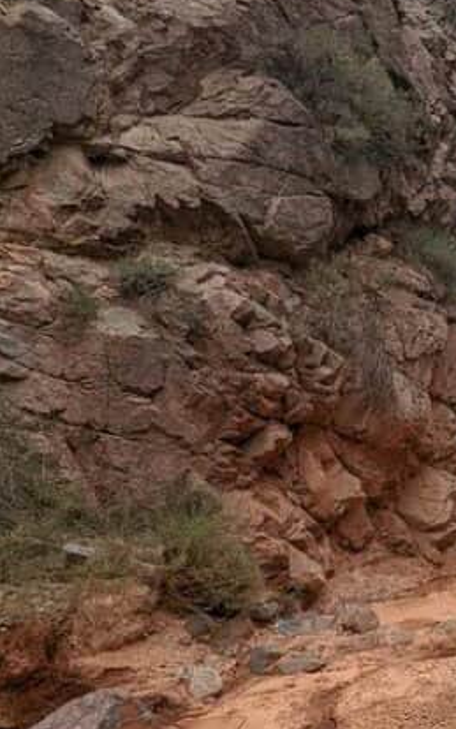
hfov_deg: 26.1
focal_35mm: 42
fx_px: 835
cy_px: 340
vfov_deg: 47.2
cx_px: 591
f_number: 2.2
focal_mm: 2.4
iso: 53
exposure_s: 1/2066
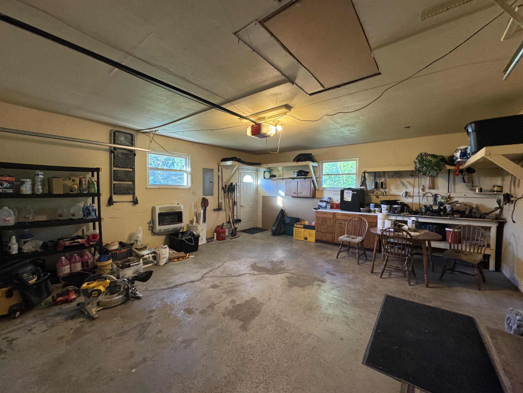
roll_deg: +0.0
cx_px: 262
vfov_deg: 85.7
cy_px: 196
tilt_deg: -2.6
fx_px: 212
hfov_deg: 102.1
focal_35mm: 14
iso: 320
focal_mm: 2.22
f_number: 2.2
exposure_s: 1/60
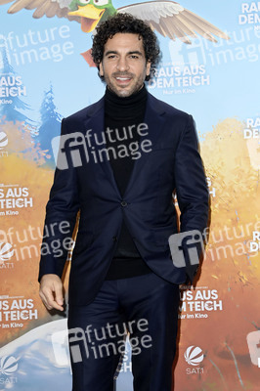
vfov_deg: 22.6
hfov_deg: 15.2
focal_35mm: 90
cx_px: 130
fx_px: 977
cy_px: 196
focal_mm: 90
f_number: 5.6
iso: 640
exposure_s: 1/250
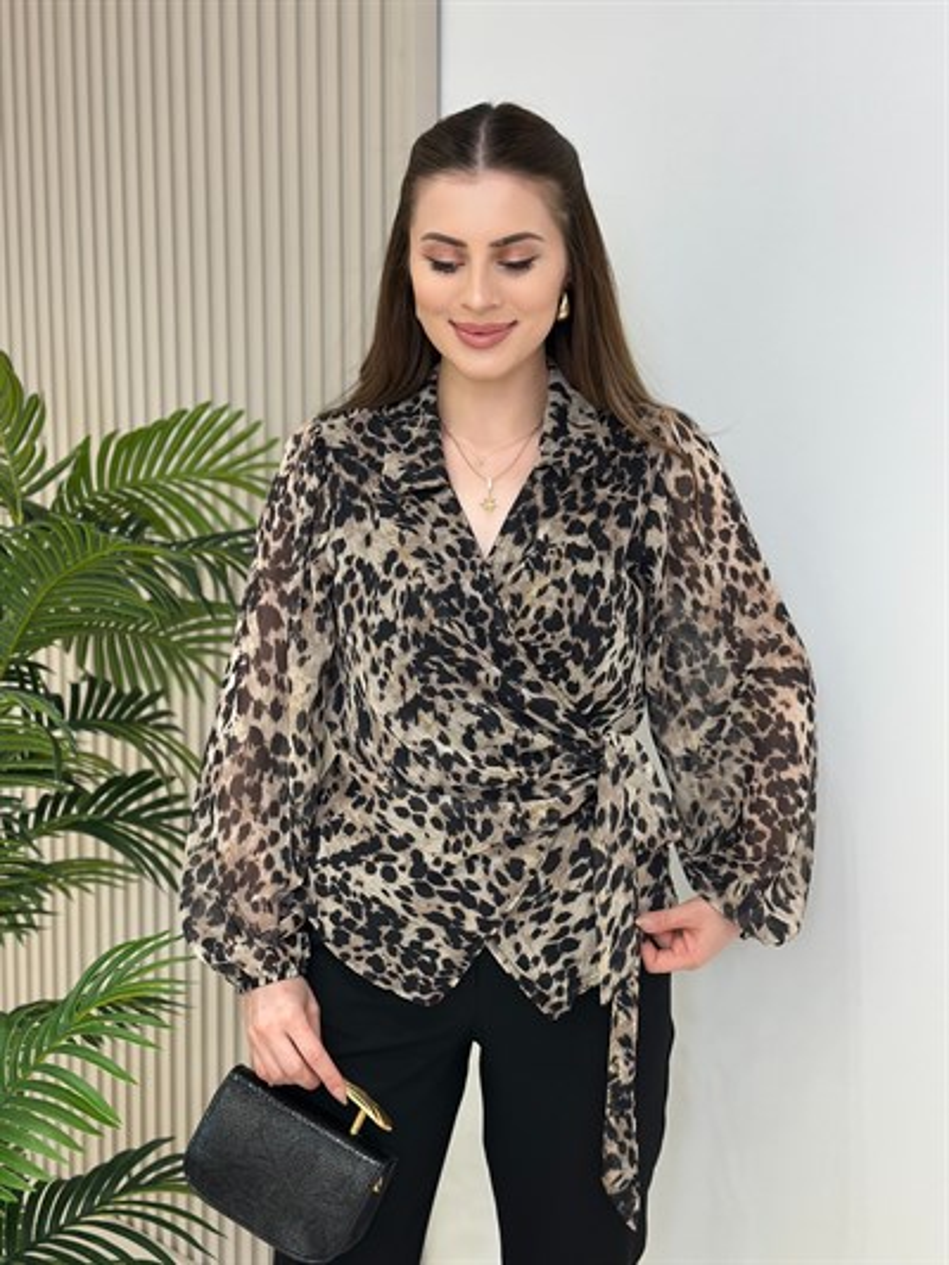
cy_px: 632
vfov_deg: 39.6
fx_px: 1754
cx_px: 474
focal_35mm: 48
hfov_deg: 30.3
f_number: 1.78
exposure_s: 1/100
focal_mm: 6.86
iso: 64
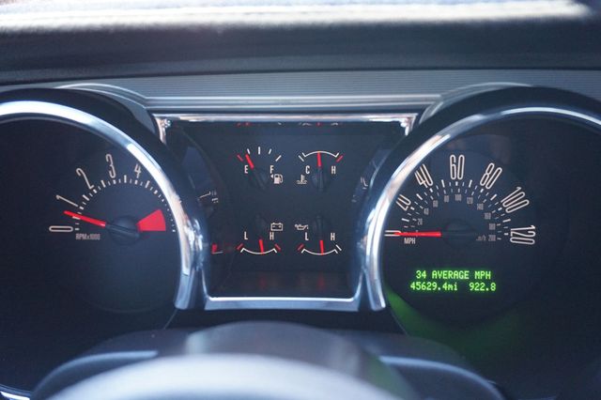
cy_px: 200
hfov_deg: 55.1
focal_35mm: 34
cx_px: 300
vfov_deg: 38.3
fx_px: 576
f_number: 4
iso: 1600
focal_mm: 23
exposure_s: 1/60
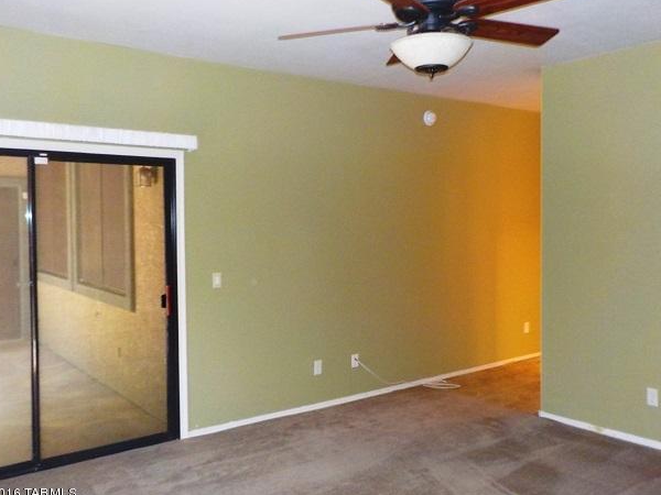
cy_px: 251
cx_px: 326
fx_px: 611
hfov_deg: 56.8
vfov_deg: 44.2
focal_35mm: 32
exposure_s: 1/15
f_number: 3.3
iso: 500
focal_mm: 4.1
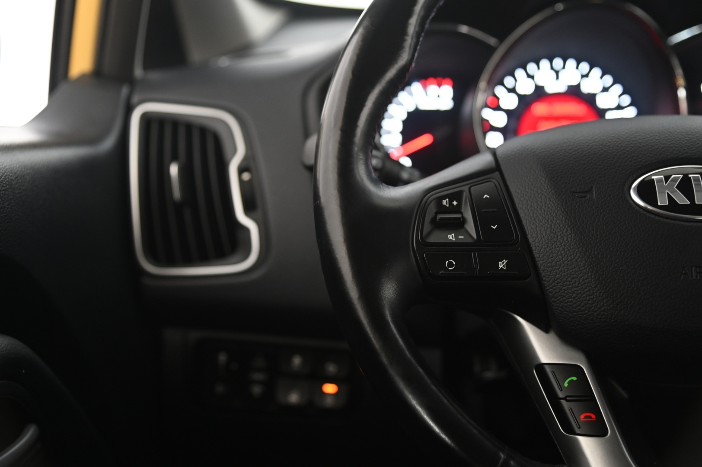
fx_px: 974
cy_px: 234
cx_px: 351
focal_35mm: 50
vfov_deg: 26.9
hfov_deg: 39.6
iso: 2000
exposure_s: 1/15
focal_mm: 50
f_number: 4
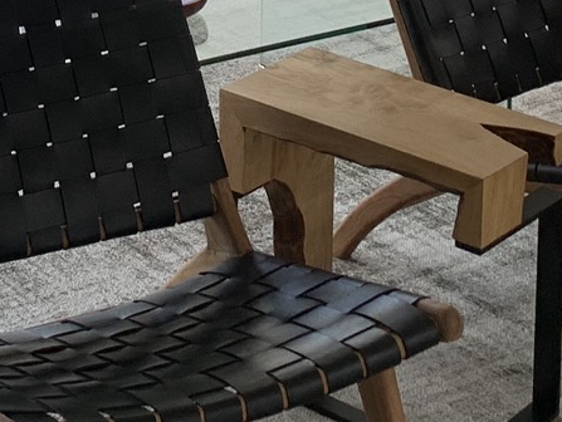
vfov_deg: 11.2
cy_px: -431
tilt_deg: -5.9
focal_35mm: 119
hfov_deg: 16.0
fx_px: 1934
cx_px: -85
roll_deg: -0.8
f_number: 1.8
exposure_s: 1/461
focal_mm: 4.25
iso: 25
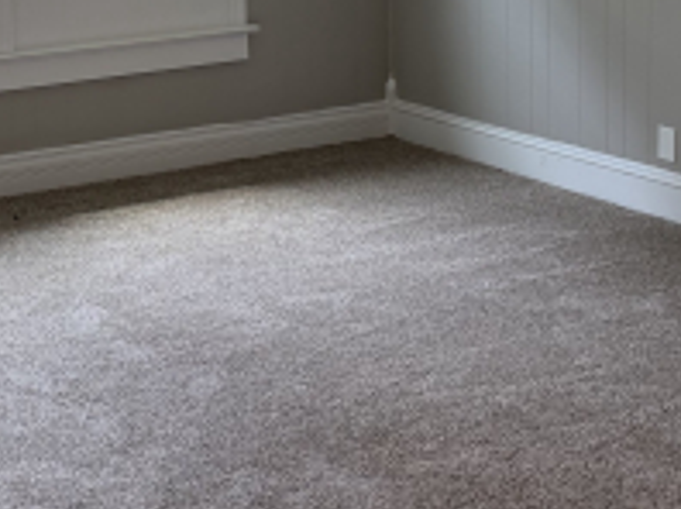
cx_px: 208
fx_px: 1592
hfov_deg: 24.0
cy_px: -65
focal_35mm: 81
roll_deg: +0.6
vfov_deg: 17.5
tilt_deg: -5.7
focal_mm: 6.76
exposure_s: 1/186
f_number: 1.78
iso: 100
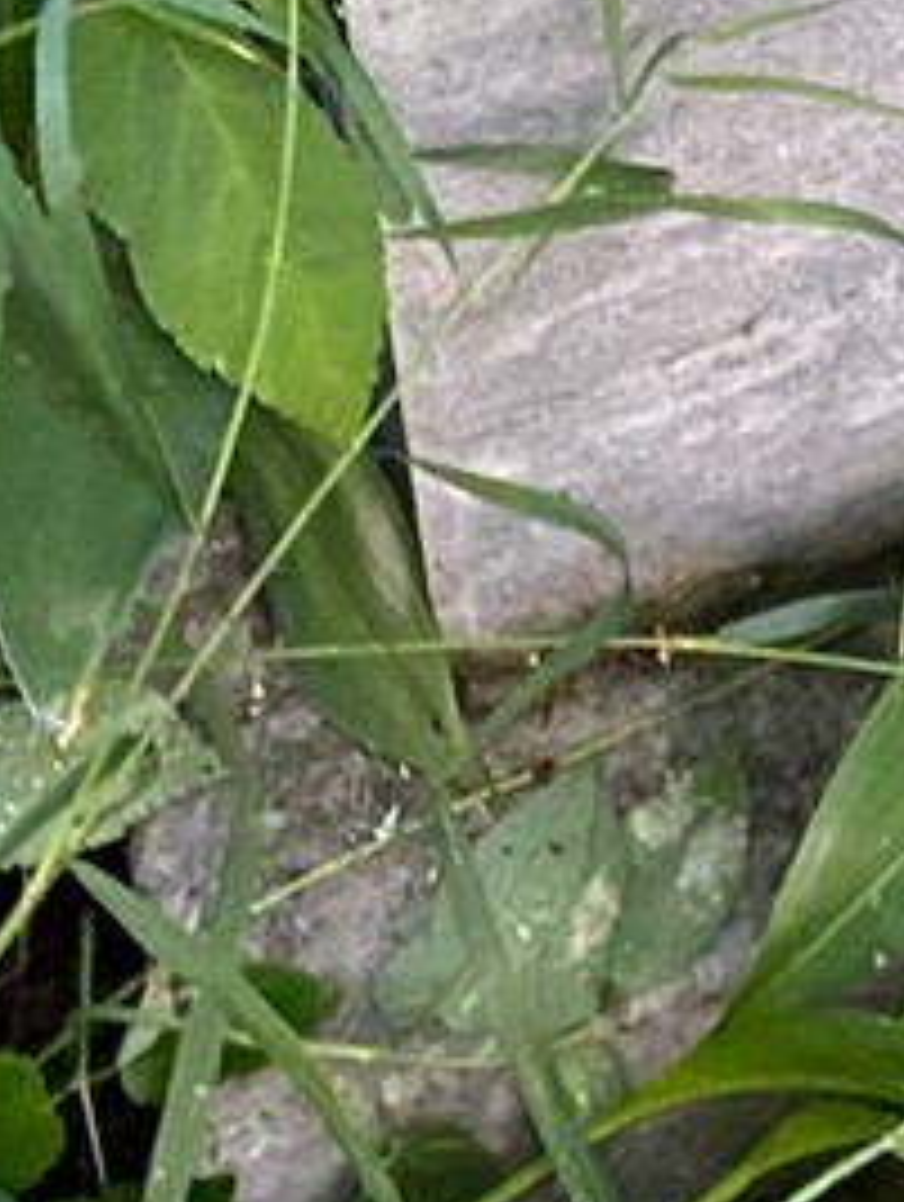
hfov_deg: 10.0
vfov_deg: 12.4
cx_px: 1633
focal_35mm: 140
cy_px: -1207
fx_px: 4863
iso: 500
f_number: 1.8
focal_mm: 4.25
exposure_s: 1/51
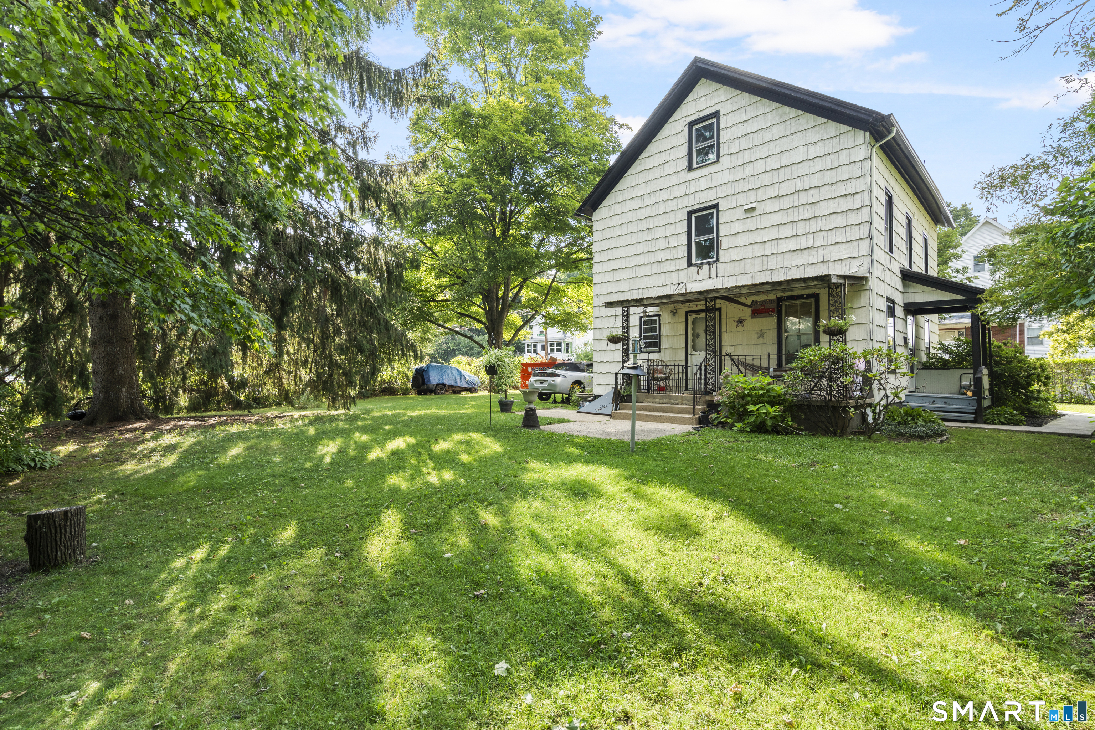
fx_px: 487
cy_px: 365
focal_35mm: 16
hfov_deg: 96.7
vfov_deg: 73.7
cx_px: 548
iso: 200
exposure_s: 1/6
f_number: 9
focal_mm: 16
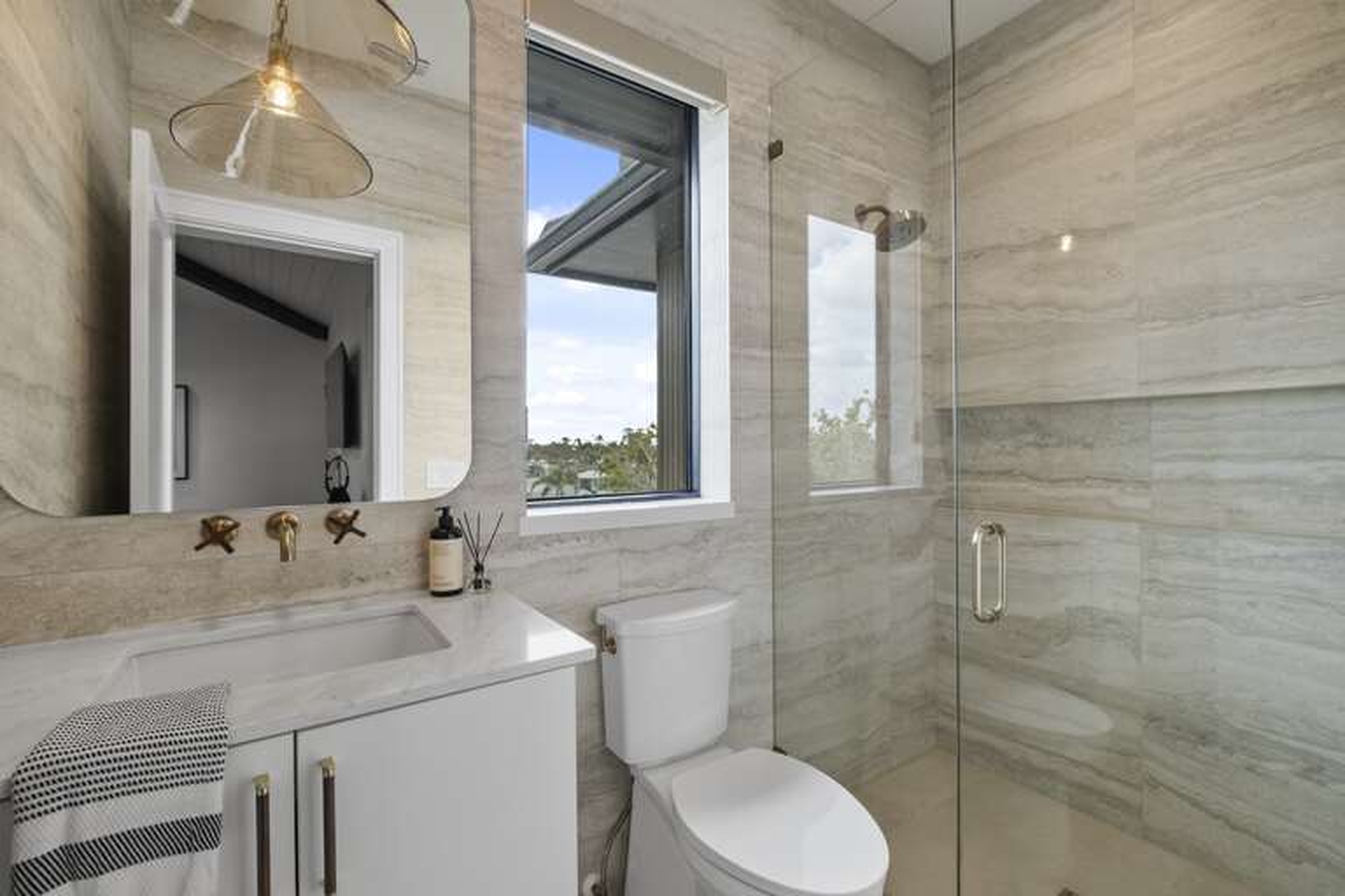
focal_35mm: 15
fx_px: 560
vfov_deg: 77.3
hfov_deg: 100.4
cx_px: 672
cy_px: 448
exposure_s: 1/60
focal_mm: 10
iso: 800
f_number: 6.4
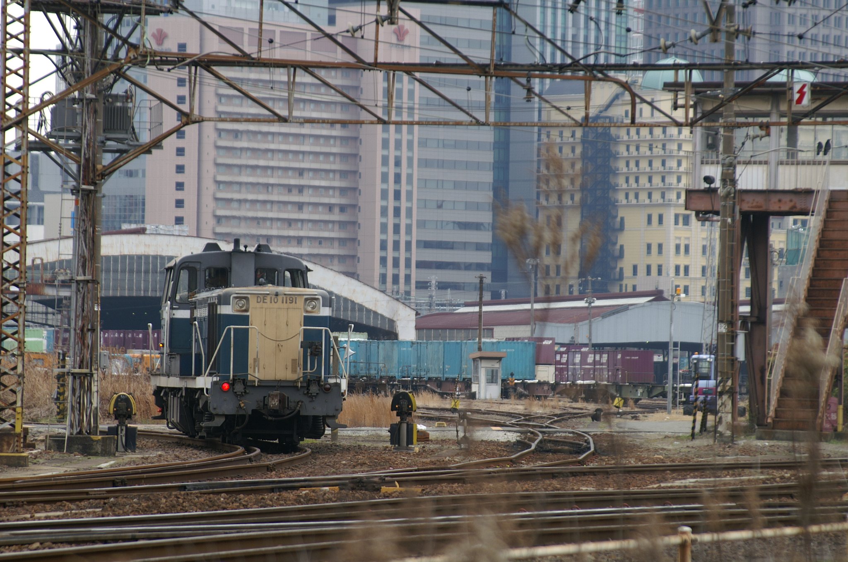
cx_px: 424
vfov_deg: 6.1
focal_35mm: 225
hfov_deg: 9.2
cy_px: 281
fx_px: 5291
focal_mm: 150
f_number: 6.3
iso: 100
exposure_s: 1/200
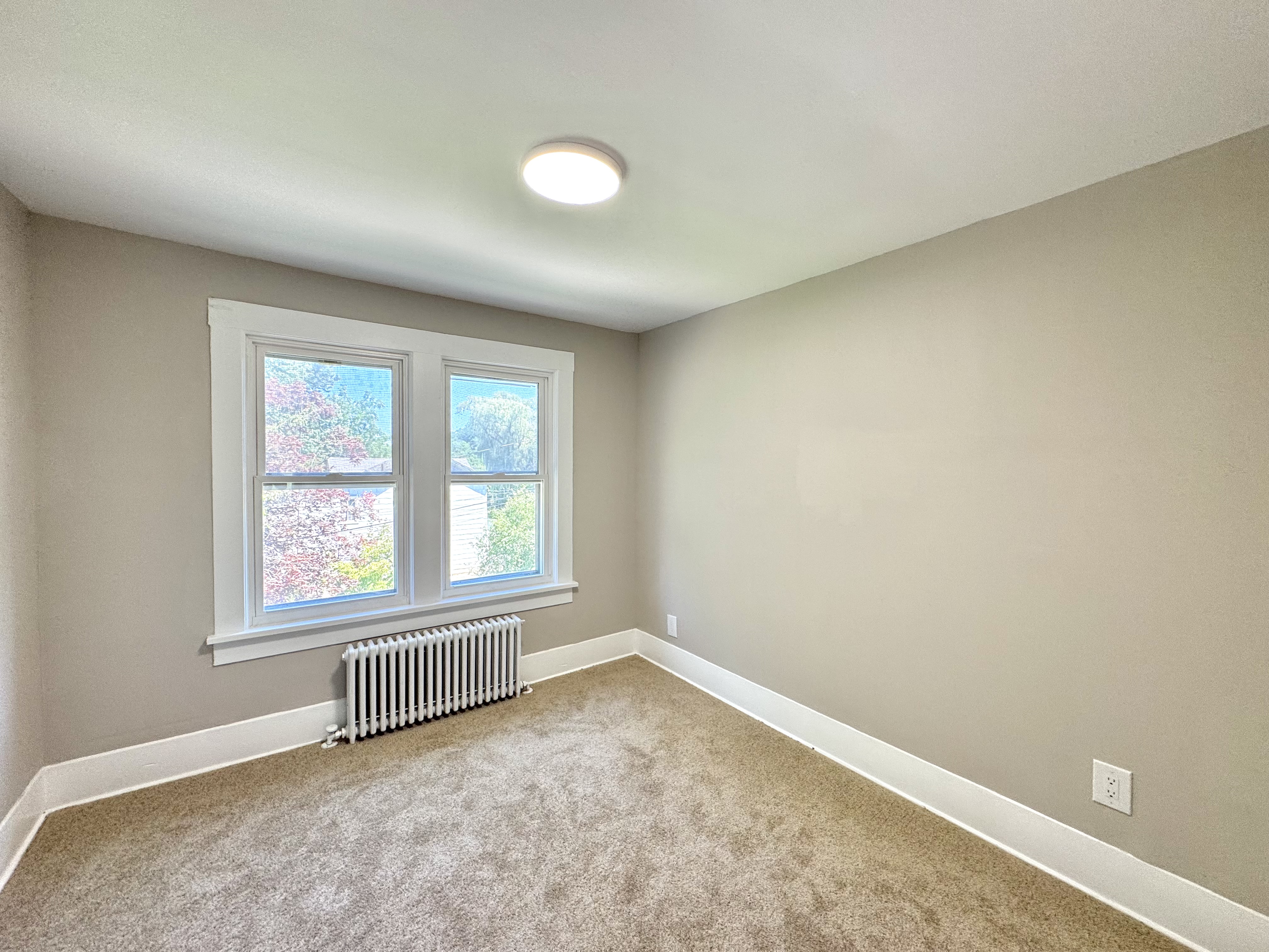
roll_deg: -0.1
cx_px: 634
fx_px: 513
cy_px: 476
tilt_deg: -1.9
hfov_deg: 102.1
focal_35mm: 14
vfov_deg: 85.7
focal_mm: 2.22
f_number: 2.2
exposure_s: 1/120
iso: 100
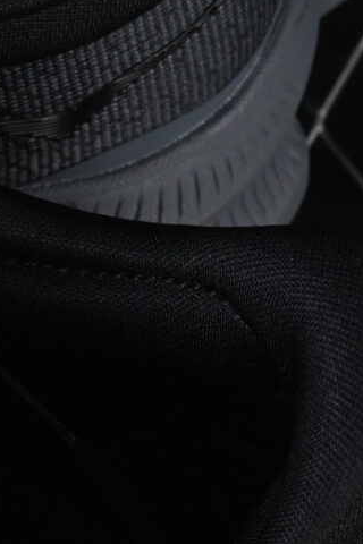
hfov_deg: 3.4
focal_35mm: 400
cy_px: 364
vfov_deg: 5.2
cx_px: -597
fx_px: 6050
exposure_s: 1/50
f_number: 6.3
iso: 160
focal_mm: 50
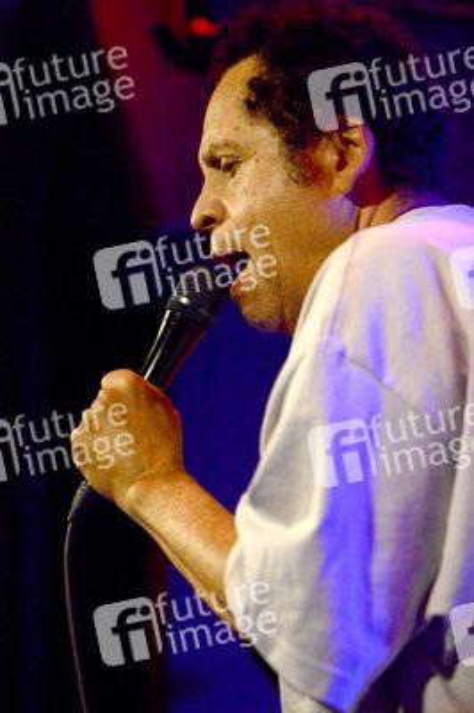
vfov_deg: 27.0
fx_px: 1484
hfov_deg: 18.2
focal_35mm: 75
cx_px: 237
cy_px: 356
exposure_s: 1/200
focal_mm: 75
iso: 8063
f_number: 2.8
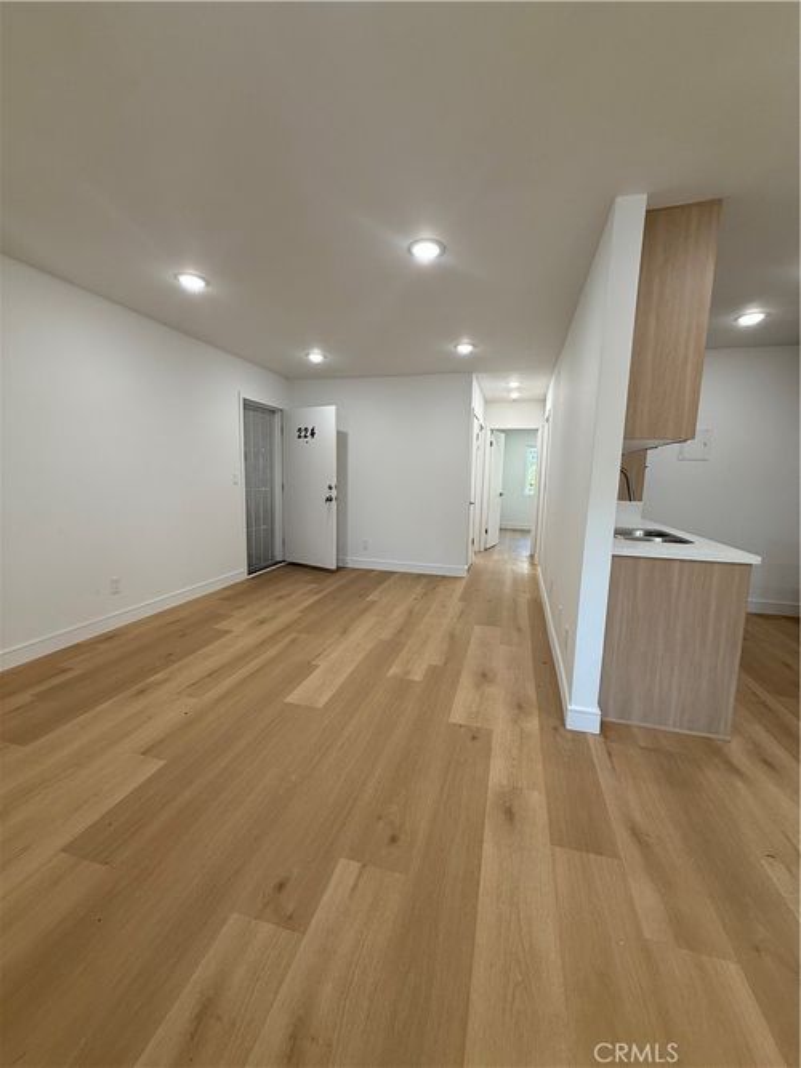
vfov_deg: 102.1
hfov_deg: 85.7
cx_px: 400
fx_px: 432
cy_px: 534
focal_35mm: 14
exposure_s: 1/120
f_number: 2.2
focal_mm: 2.22
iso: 125
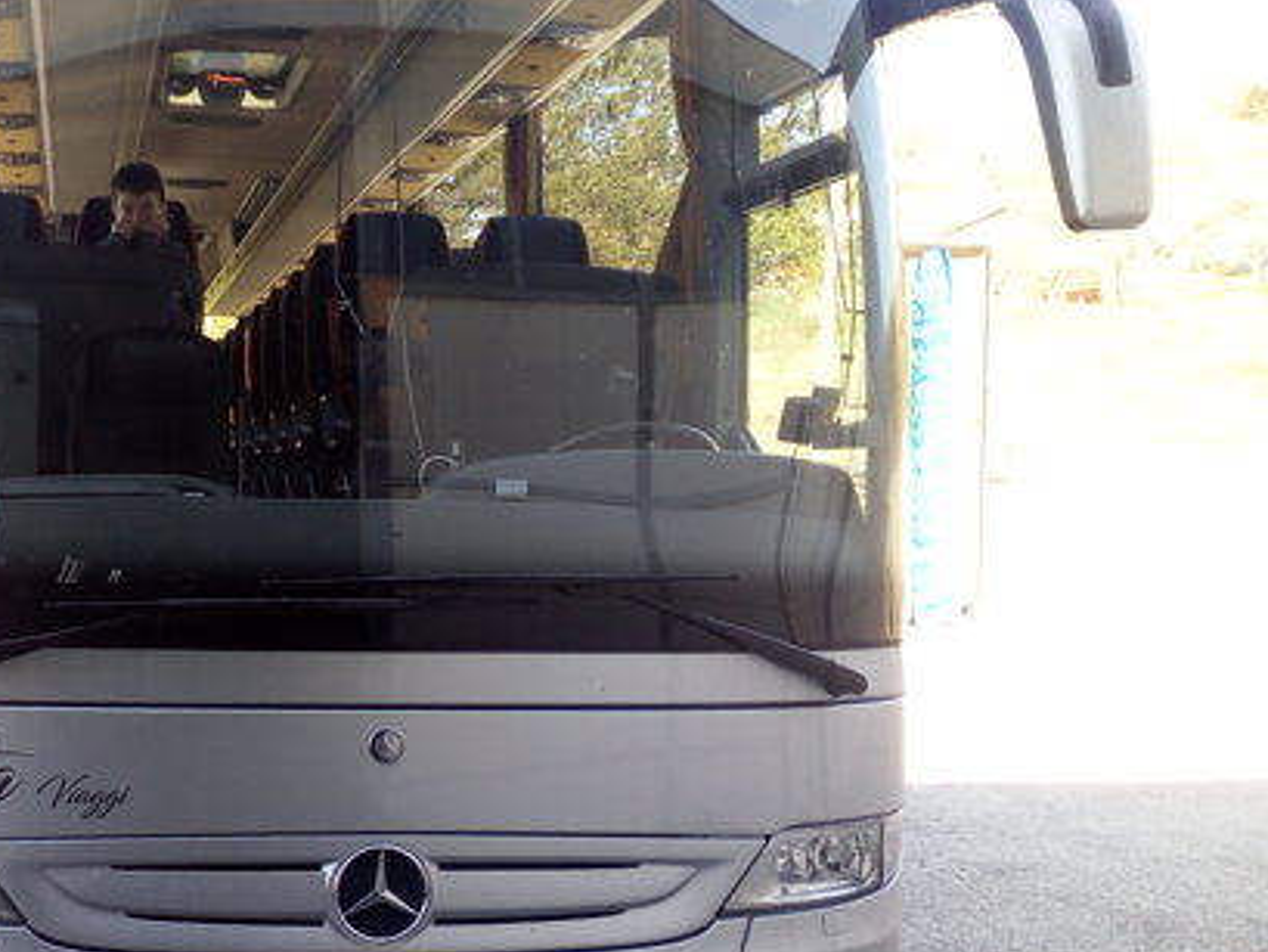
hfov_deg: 41.1
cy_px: 524
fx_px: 1612
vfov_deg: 32.9
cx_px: 248
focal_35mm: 44
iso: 113
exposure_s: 1/161
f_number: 2
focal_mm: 3.5
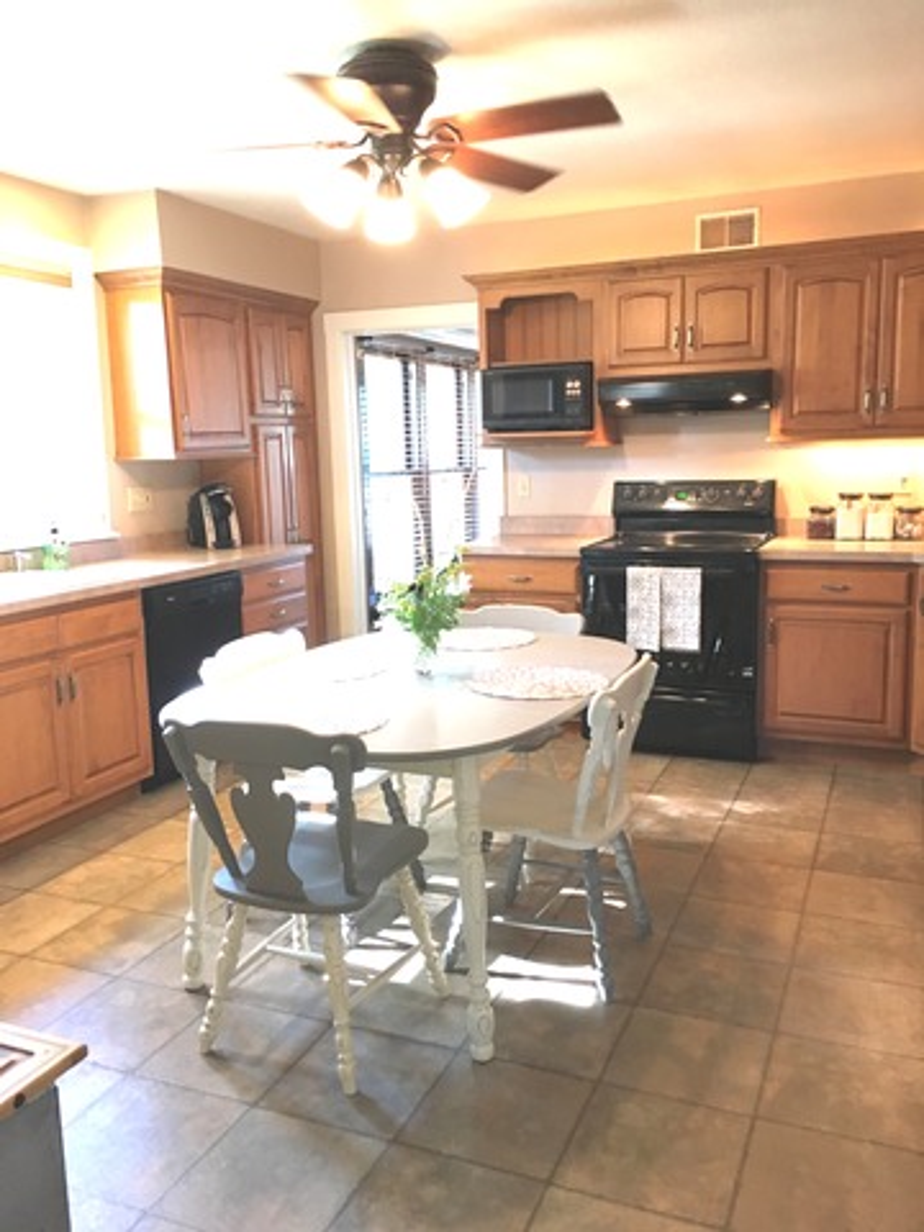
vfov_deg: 61.7
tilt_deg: -8.2
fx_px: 1032
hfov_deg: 48.2
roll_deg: +2.2
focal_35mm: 29
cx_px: 462
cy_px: 616
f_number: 2.2
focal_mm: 4.15
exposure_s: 1/24
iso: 200
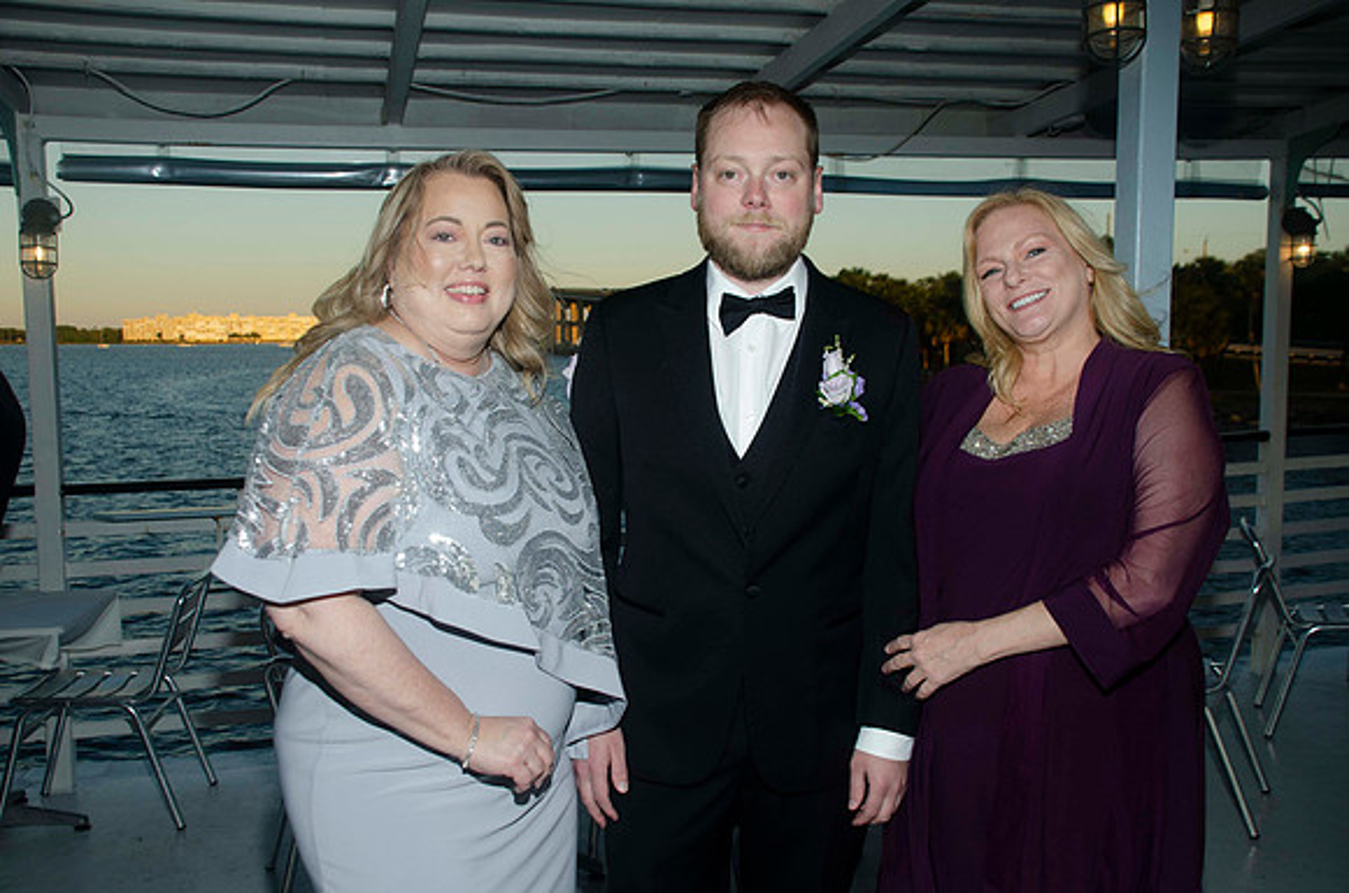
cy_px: 446
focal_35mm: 33
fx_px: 1234
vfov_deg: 39.8
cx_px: 674
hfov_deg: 57.3
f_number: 5.6
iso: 100
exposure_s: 1/250
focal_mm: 22
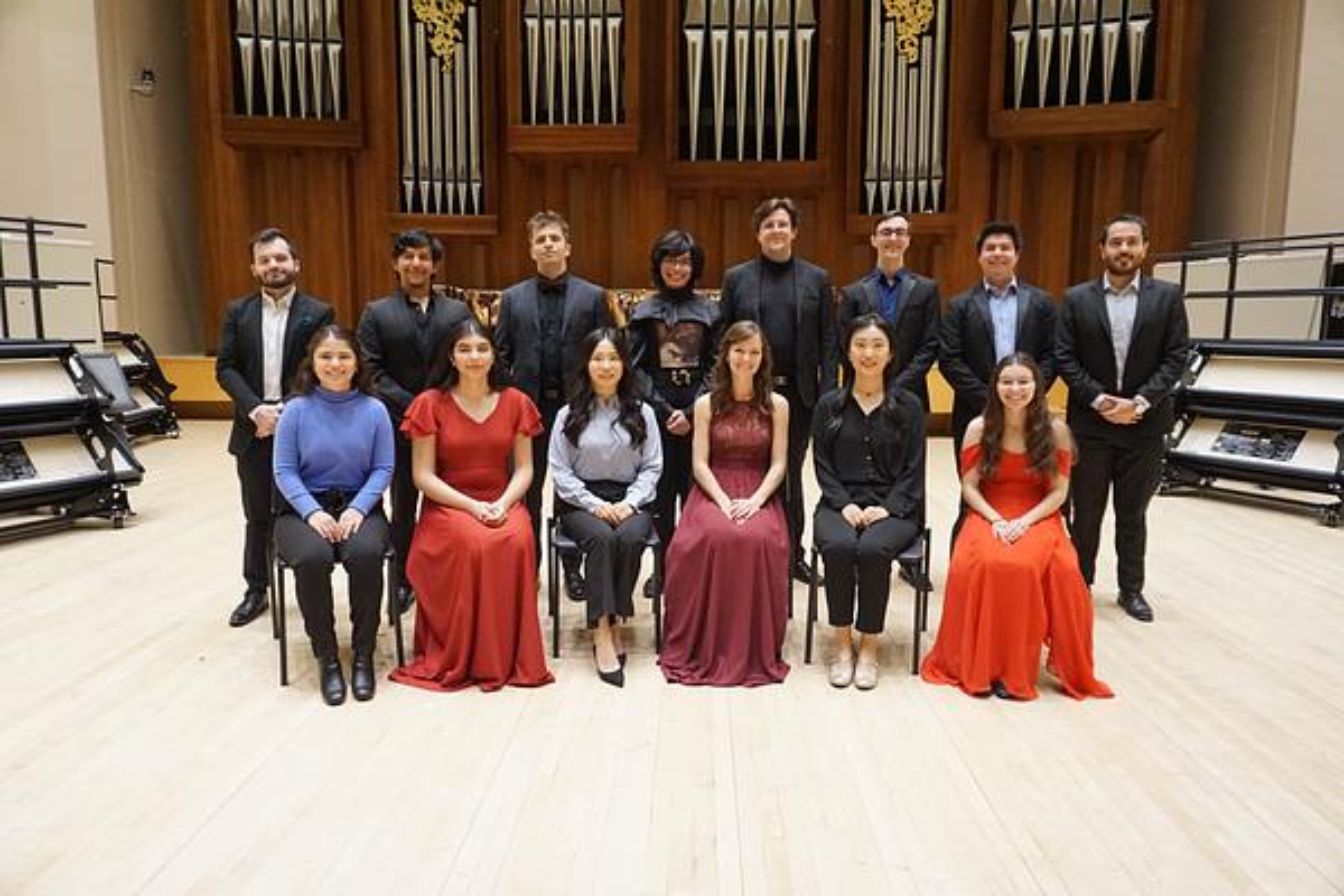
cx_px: 672
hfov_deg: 73.7
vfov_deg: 53.1
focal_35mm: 24
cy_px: 448
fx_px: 896
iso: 2000
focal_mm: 16
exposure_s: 1/160
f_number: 3.5
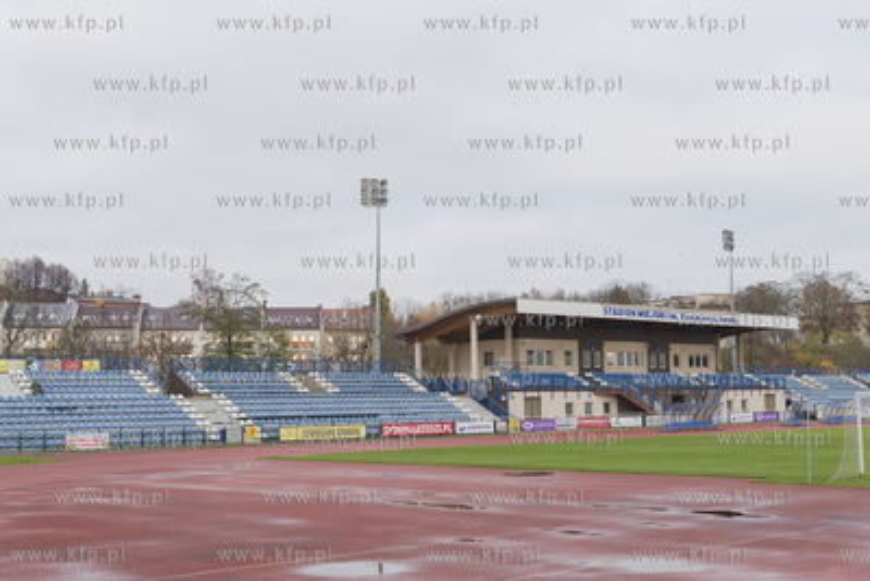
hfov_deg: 39.6
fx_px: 1209
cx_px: 435
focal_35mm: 50
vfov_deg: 27.0
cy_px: 290
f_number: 4
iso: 400
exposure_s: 1/500
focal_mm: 50
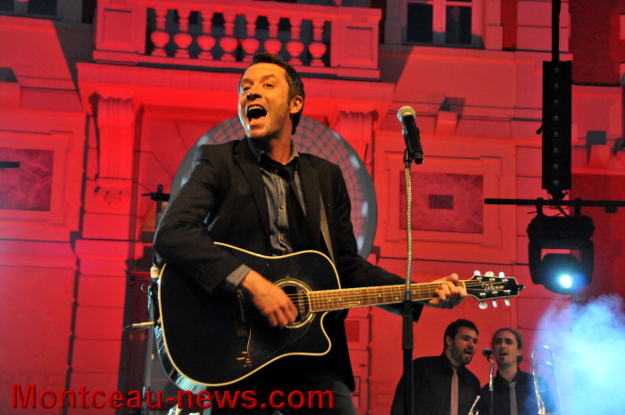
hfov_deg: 24.6
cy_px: 208
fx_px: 1431
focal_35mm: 82
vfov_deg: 16.5
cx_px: 312
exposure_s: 1/200
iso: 3200
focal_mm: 55
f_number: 7.1
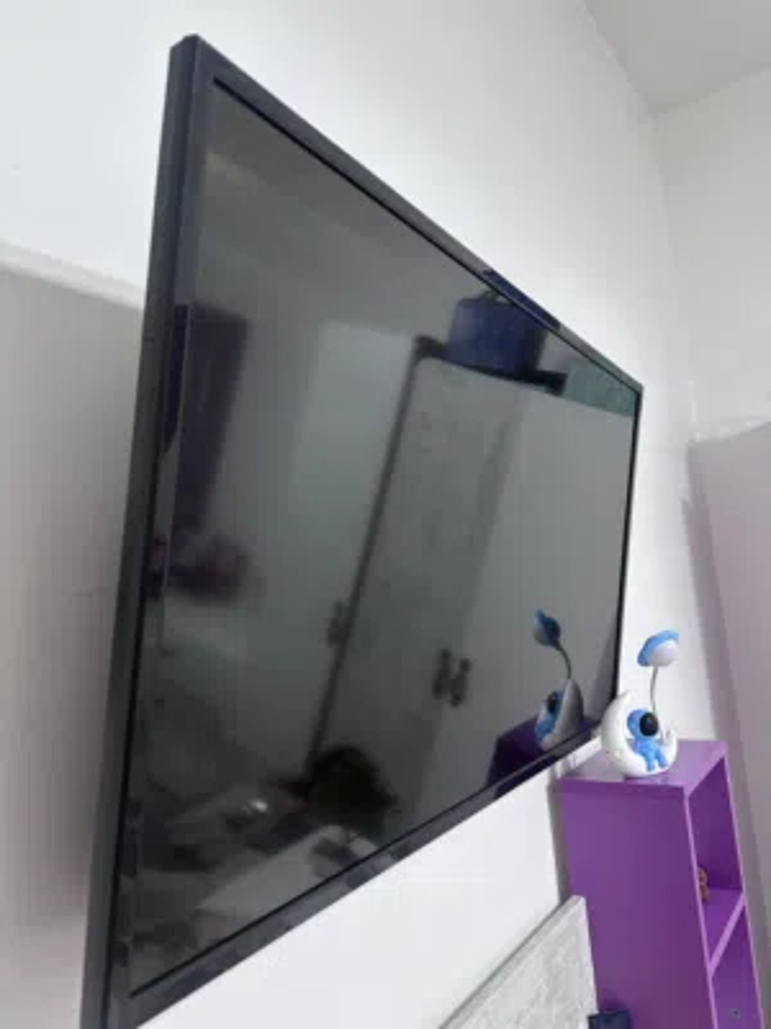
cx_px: 386
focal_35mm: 24
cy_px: 514
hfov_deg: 56.8
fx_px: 713
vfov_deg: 71.6
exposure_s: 1/66
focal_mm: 6.86
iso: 250
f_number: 1.78
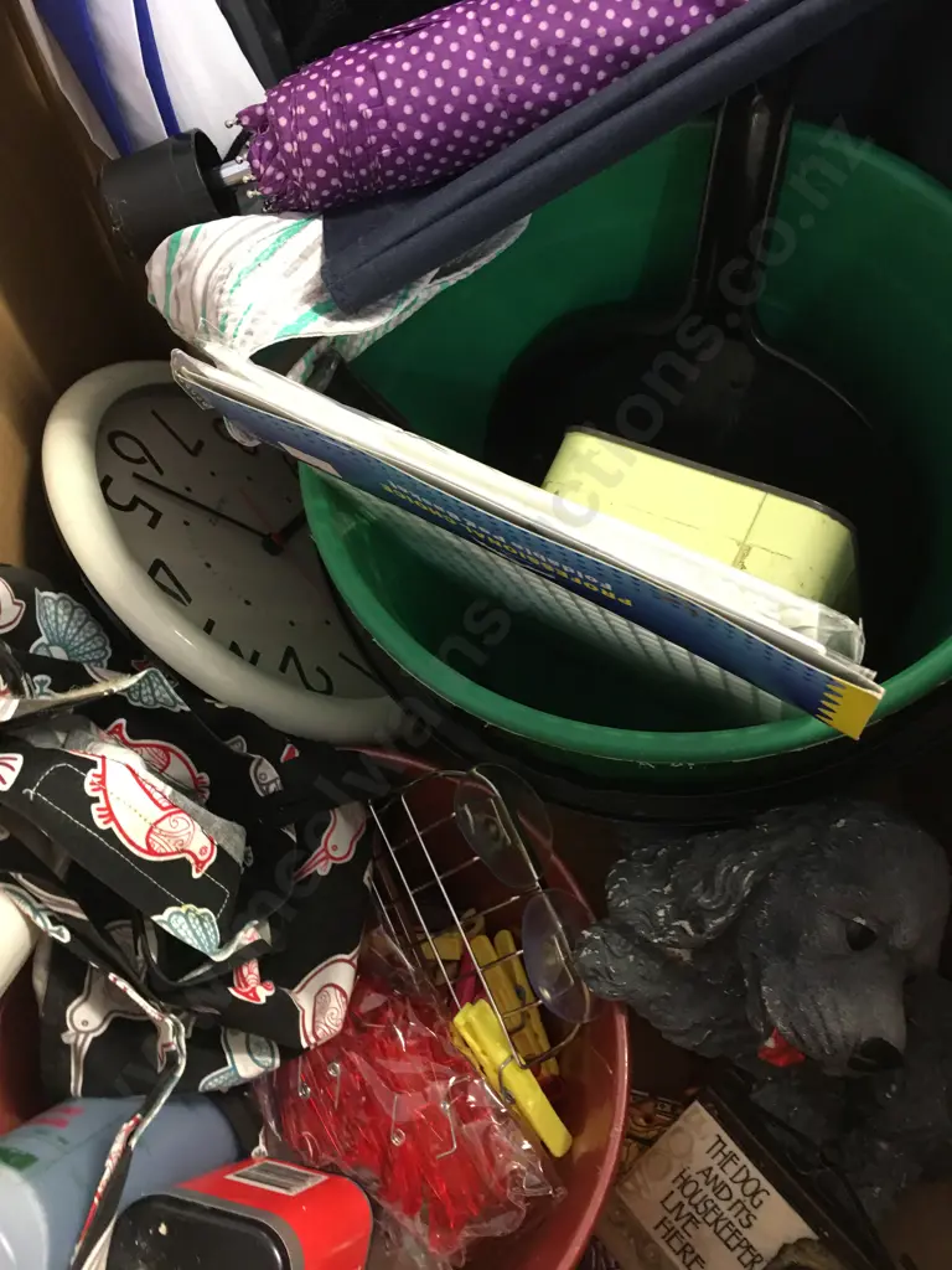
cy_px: 635
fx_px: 1063
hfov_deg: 48.2
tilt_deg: -60.5
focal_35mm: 29
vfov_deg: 61.7
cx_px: 476
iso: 100
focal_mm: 4.15
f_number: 2.2
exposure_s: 1/10
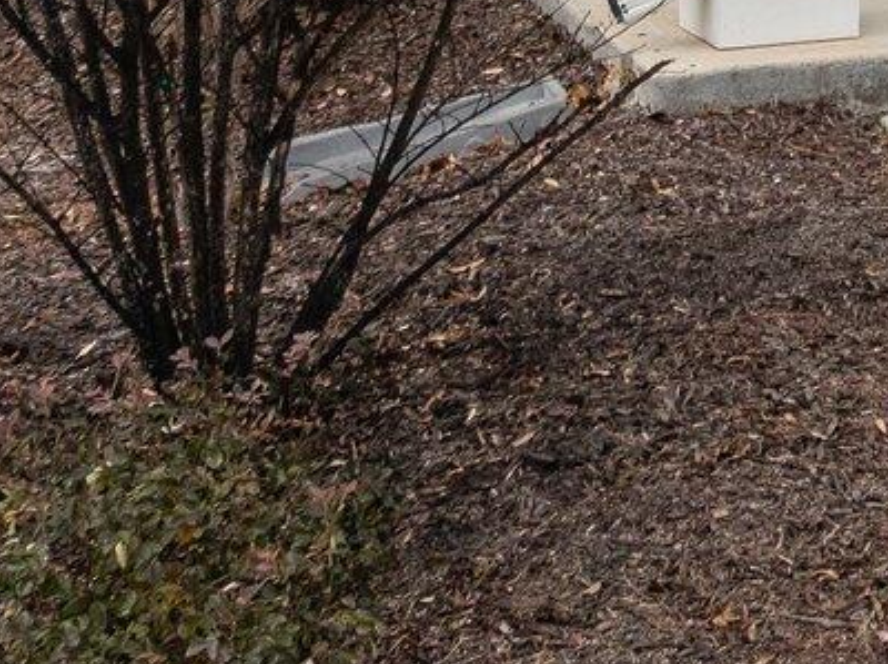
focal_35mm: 123
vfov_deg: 10.8
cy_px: -747
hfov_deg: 14.1
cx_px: 1647
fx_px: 3152
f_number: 2.8
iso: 110
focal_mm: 12.29
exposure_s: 1/1000
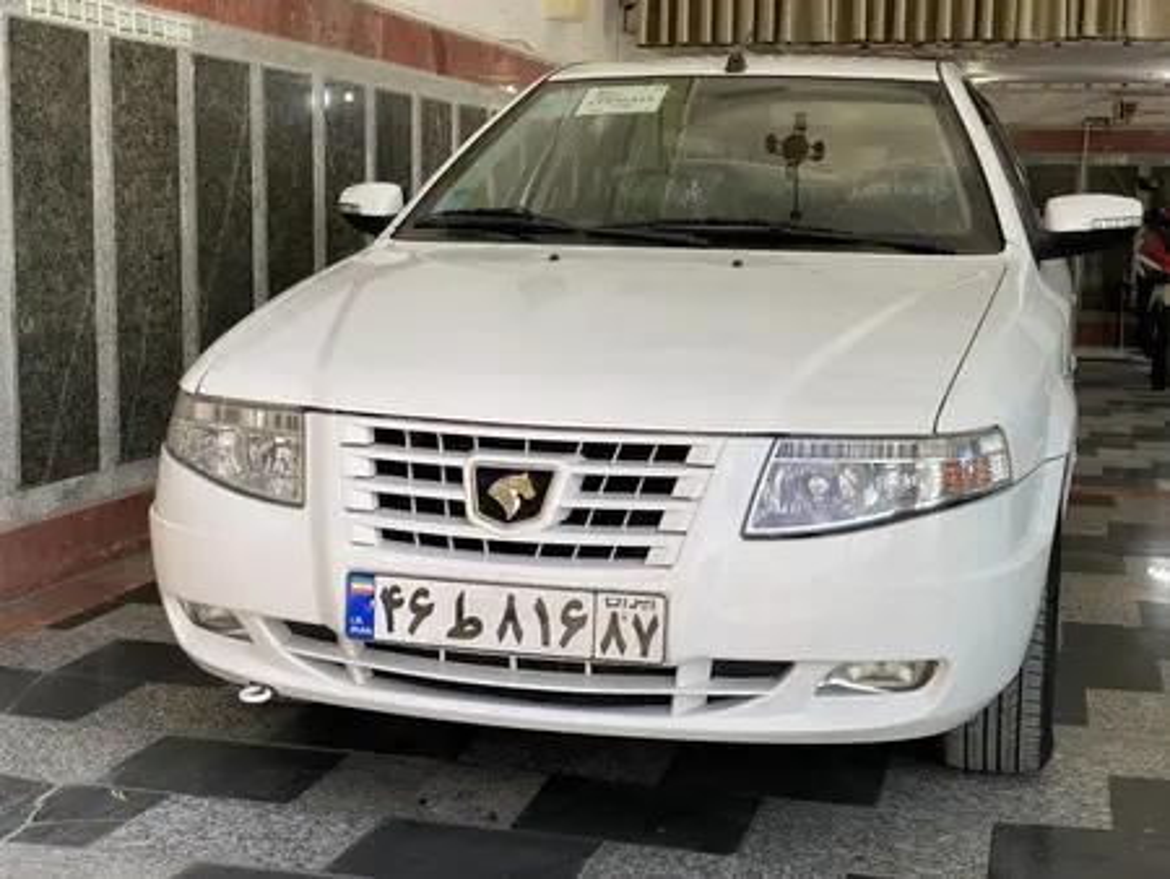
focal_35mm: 52
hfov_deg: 36.8
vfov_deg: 28.1
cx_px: 585
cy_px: 440
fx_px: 1759
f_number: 2
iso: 20
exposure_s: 1/133
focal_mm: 6
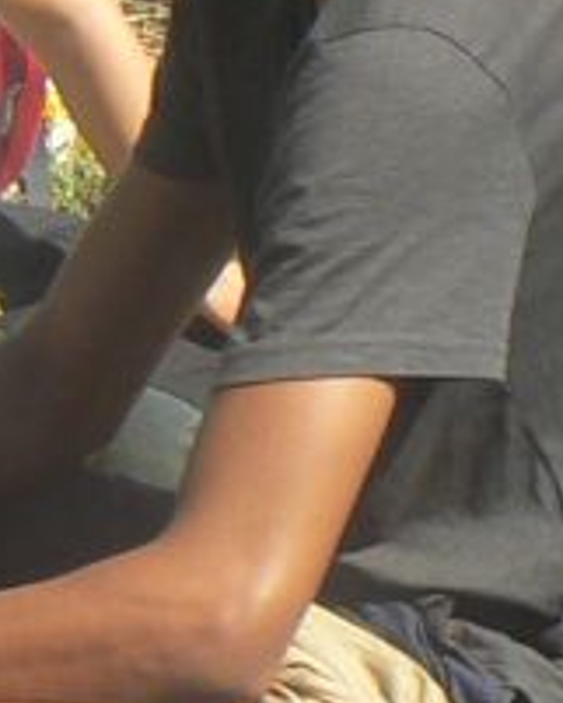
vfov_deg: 4.8
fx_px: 8450
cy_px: 273
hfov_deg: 3.8
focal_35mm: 406
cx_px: 706
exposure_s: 1/200
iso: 80
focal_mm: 9.6
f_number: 5.6
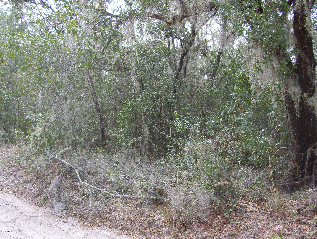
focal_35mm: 36
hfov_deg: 51.3
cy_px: 120
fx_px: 330
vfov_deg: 39.7
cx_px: 158
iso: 80
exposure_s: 1/125
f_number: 2.7
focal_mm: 6
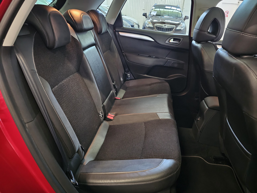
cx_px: 128
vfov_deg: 58.9
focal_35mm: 23
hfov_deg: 73.9
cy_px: 96
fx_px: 171
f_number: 1.7
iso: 1600
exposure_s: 1/20
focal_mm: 6.3
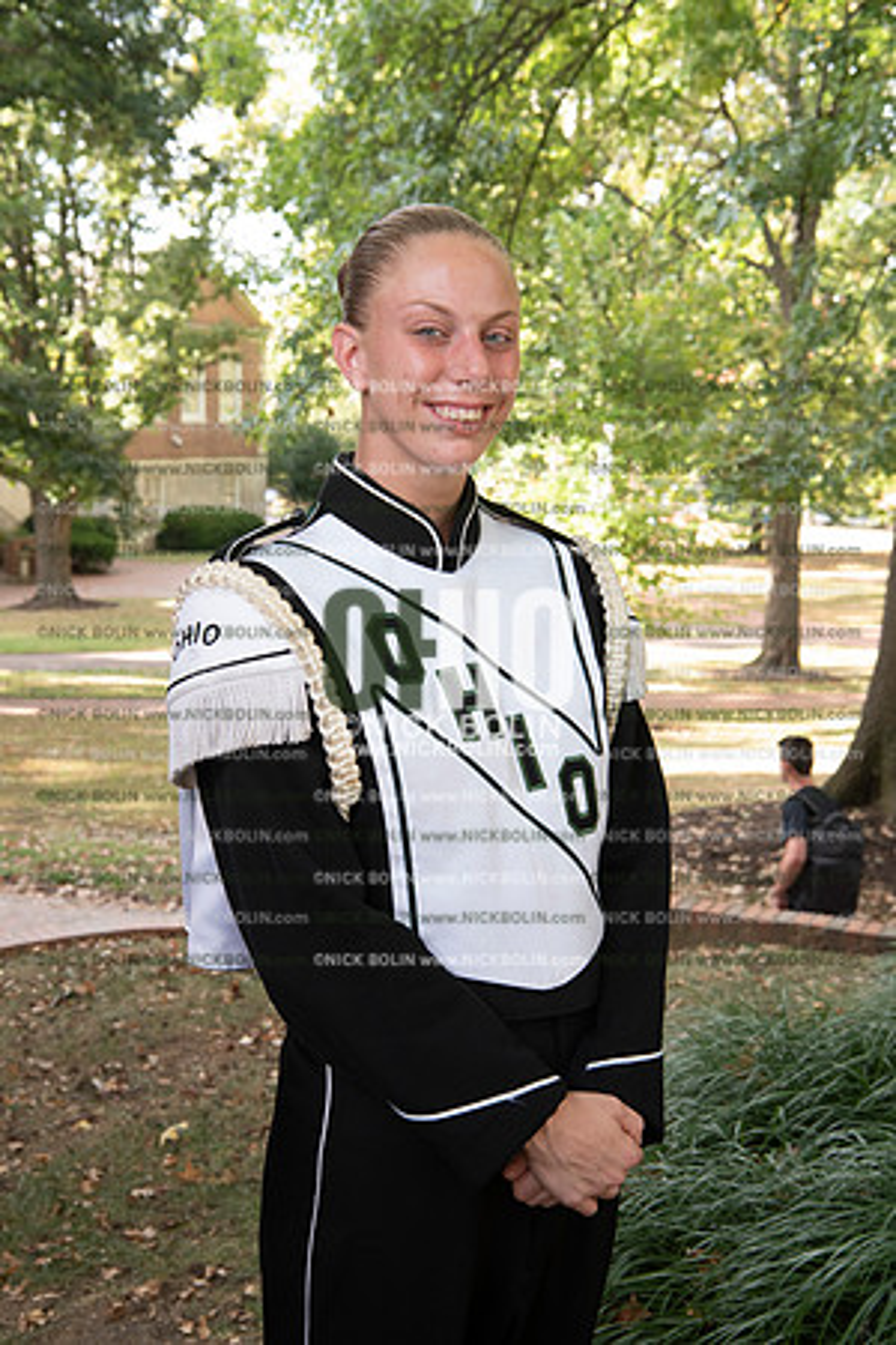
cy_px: 672
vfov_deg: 39.6
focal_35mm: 50
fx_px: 1867
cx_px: 448
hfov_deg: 27.0
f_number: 8
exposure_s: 1/100
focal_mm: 50
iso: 800
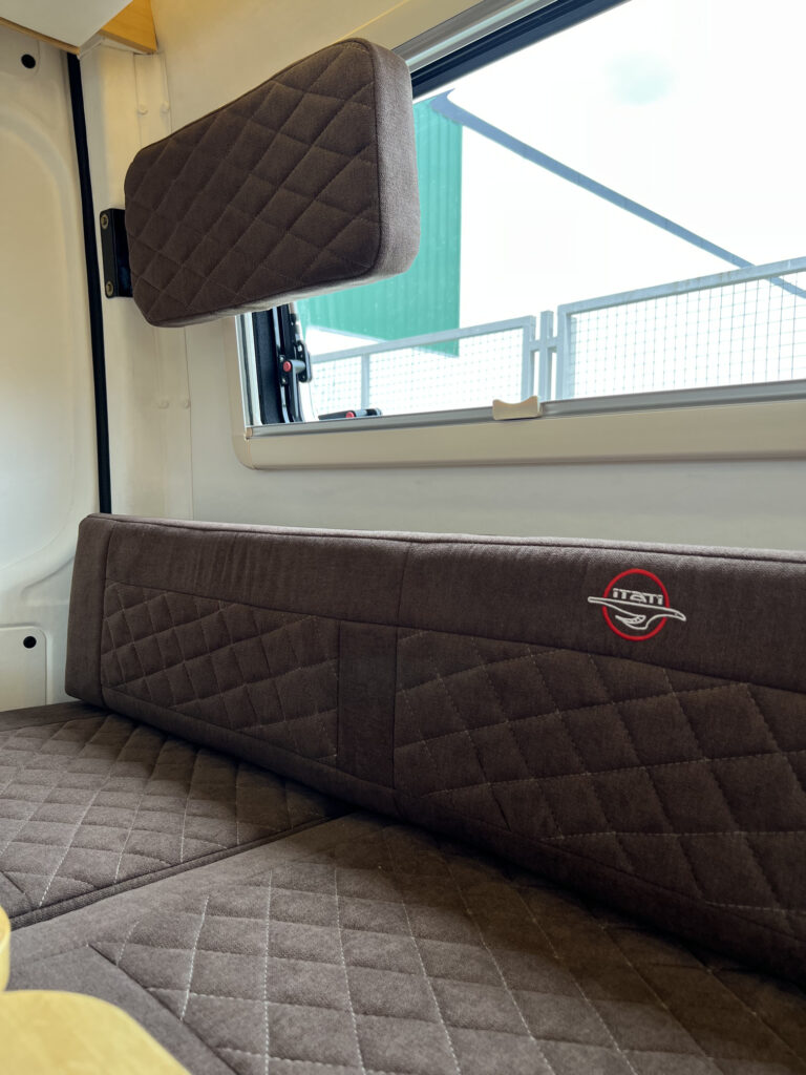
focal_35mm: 26
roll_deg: +0.3
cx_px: 403
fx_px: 807
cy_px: 538
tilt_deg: -2.3
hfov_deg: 53.1
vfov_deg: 67.3
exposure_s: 1/167
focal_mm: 5.7
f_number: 1.5
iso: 40
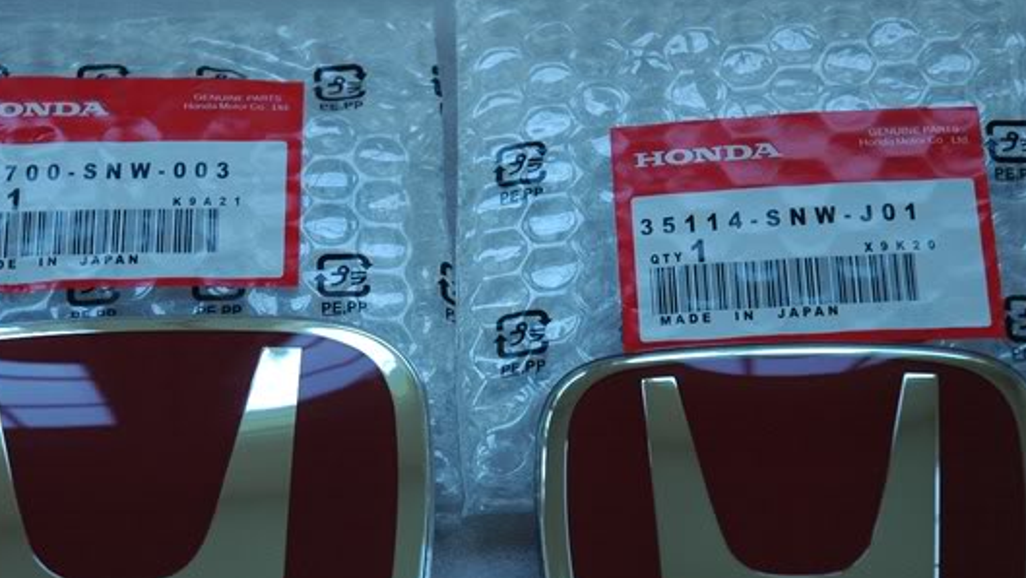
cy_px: 409
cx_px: 421
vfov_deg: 9.7
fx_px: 3402
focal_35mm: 125
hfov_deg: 17.1
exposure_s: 1/30
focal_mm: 56
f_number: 5.6
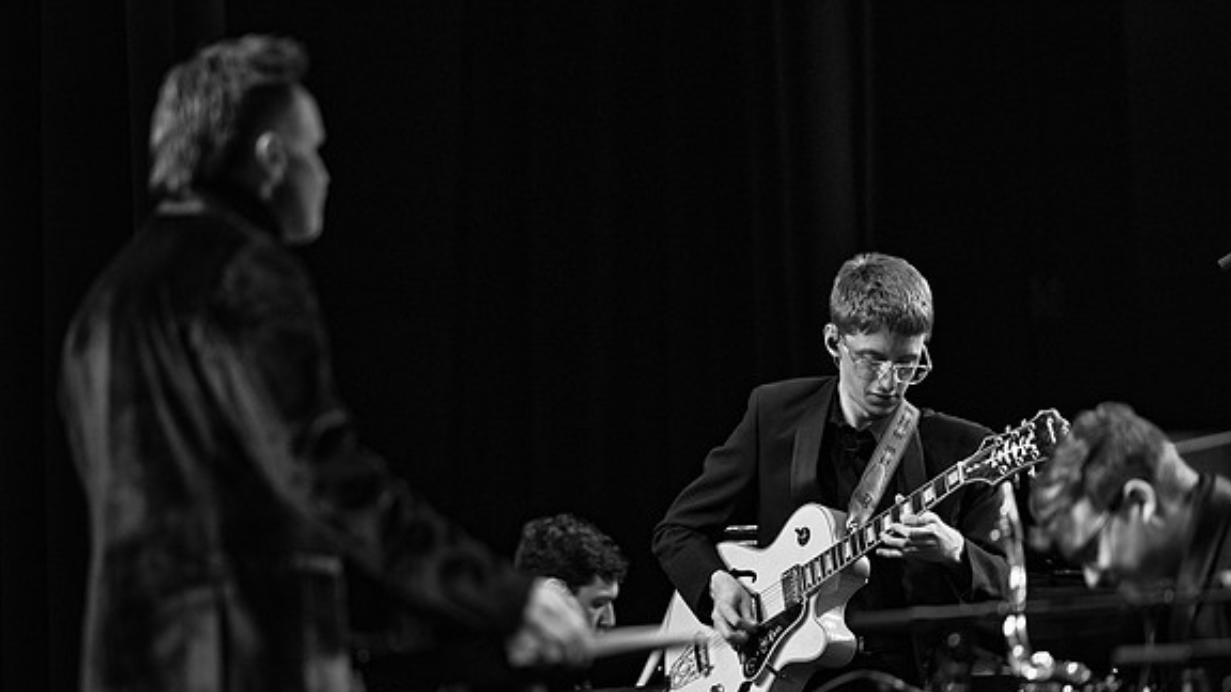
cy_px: 333
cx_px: 616
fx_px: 6887
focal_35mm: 211
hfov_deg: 10.2
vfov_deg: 5.8
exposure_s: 1/320
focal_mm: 200
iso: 5000
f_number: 2.8
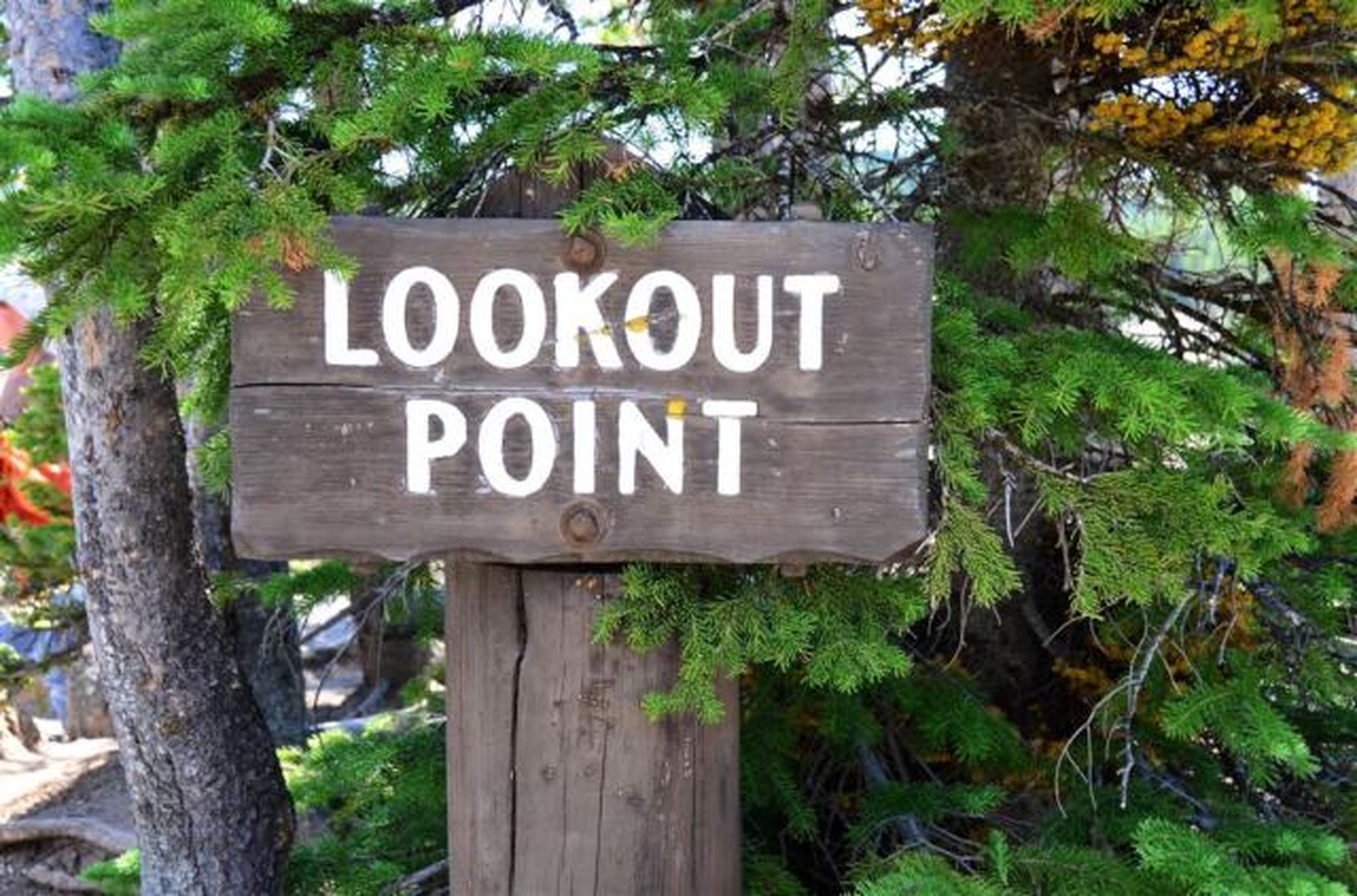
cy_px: 448
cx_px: 678
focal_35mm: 46
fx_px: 1748
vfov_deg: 28.8
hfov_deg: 42.4
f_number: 5.6
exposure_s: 1/125
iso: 200
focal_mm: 31
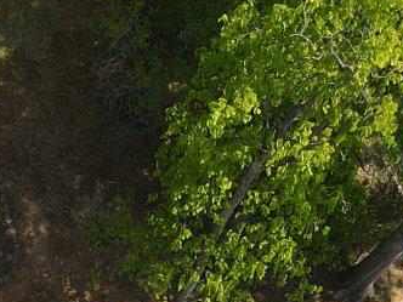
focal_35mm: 148
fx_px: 1723
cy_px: 747
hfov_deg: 12.0
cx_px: -376
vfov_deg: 9.0
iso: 100
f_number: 2.8
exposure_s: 1/400
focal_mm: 4.5
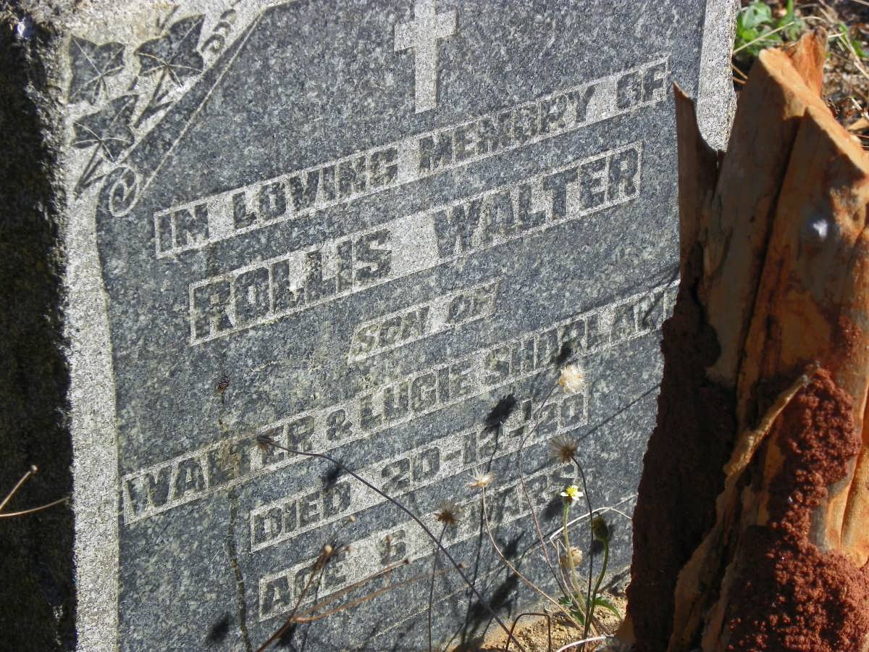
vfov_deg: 11.8
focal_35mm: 126
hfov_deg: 15.6
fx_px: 3163
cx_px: 434
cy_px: 326
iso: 64
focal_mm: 22.4
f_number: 4.5
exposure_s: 1/250
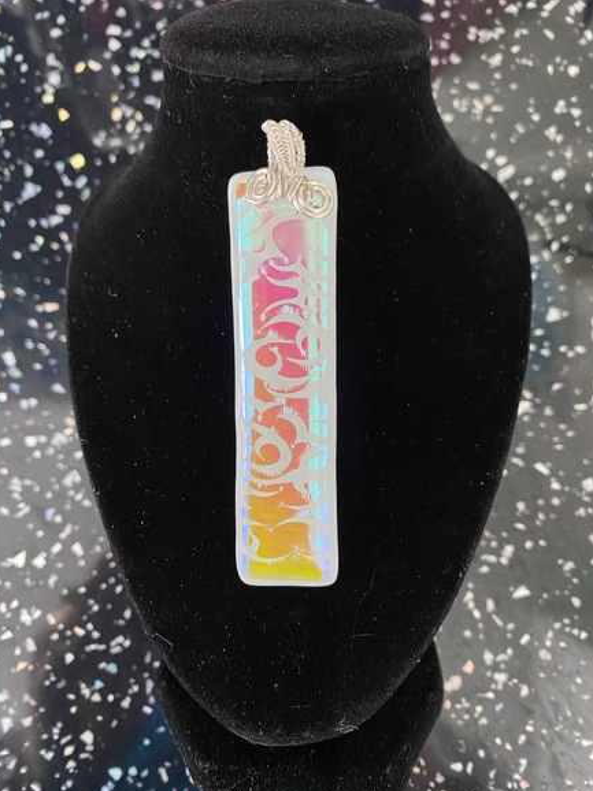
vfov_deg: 65.3
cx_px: 301
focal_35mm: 27
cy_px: 387
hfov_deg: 51.3
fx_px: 617
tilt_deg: -83.7
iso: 125
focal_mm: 4.25
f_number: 1.8
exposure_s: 1/50
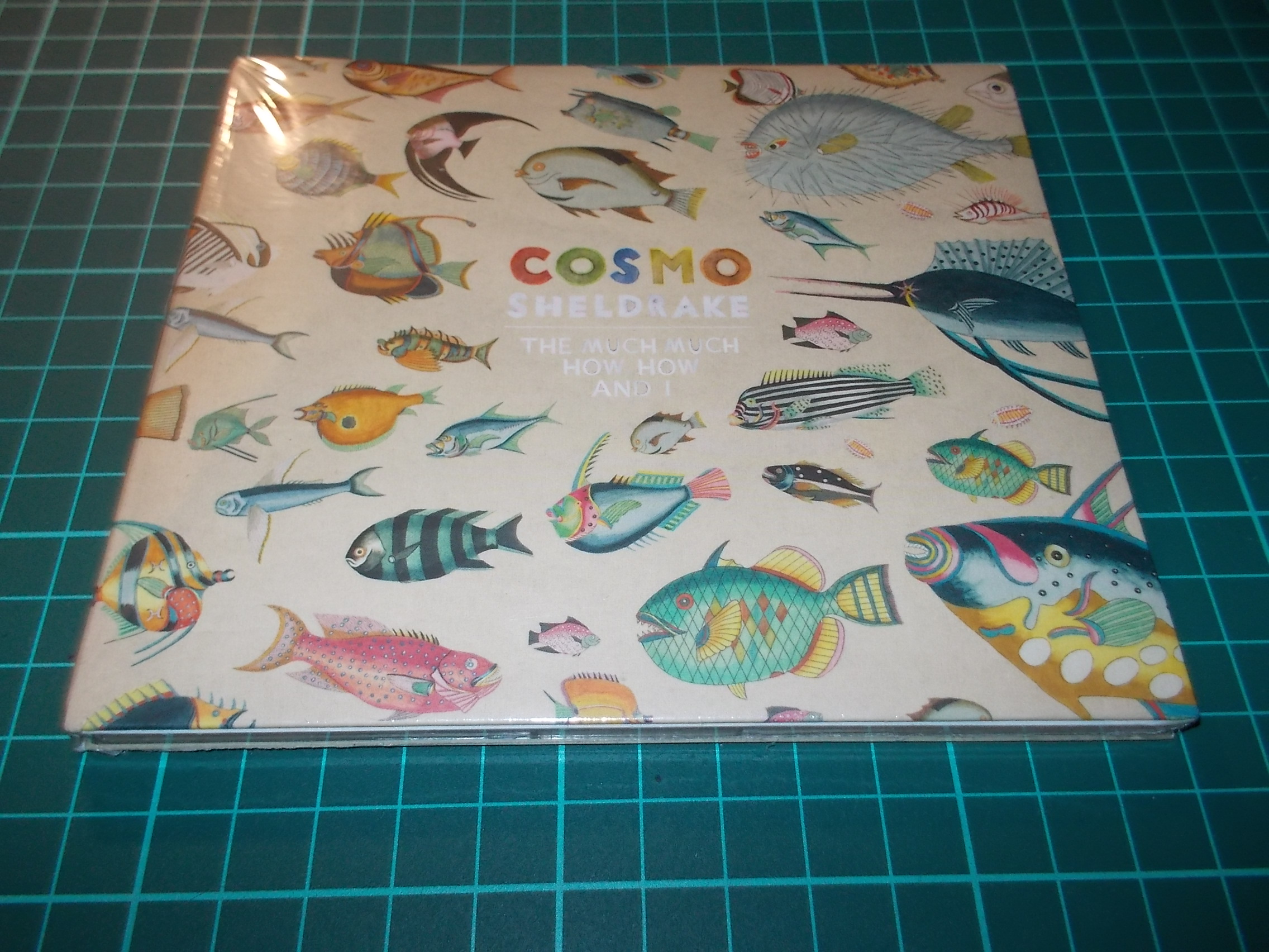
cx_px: 634
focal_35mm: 29
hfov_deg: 61.7
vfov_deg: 48.2
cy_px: 476
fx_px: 1063
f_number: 3.3
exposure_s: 1/30
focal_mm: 4.1
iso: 200
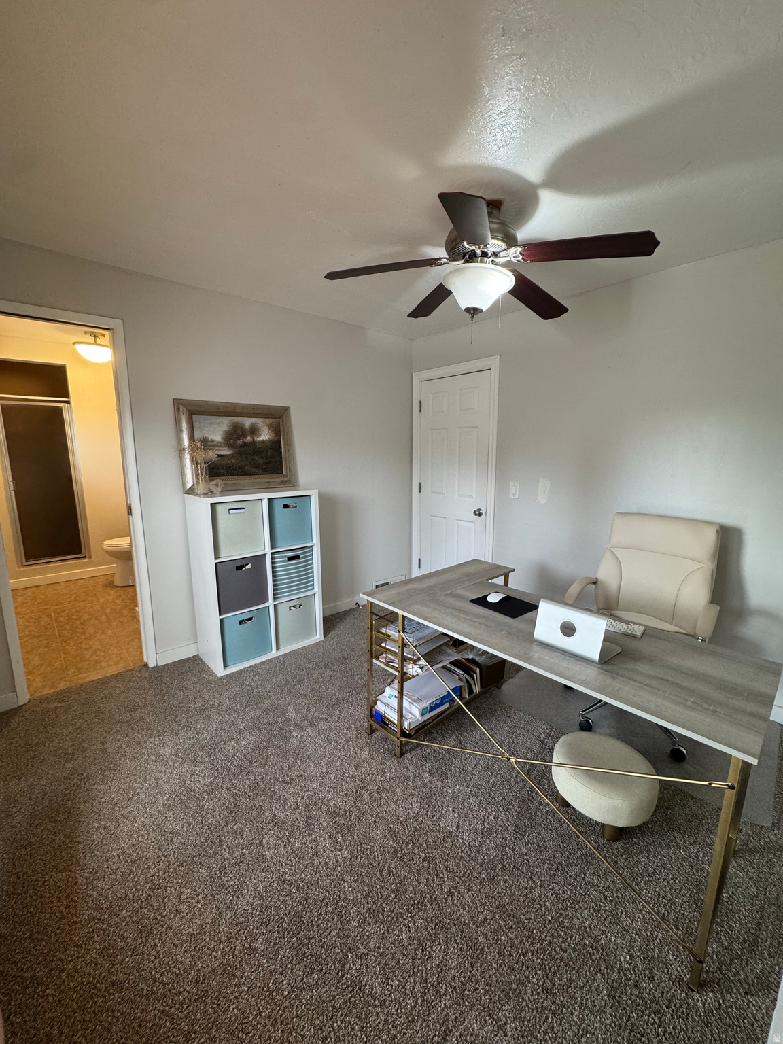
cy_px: 522
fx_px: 422
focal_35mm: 14
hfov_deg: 85.7
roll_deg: +0.7
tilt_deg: -10.9
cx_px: 392
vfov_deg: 102.1
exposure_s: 1/60
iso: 200
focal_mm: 2.22
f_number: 2.2
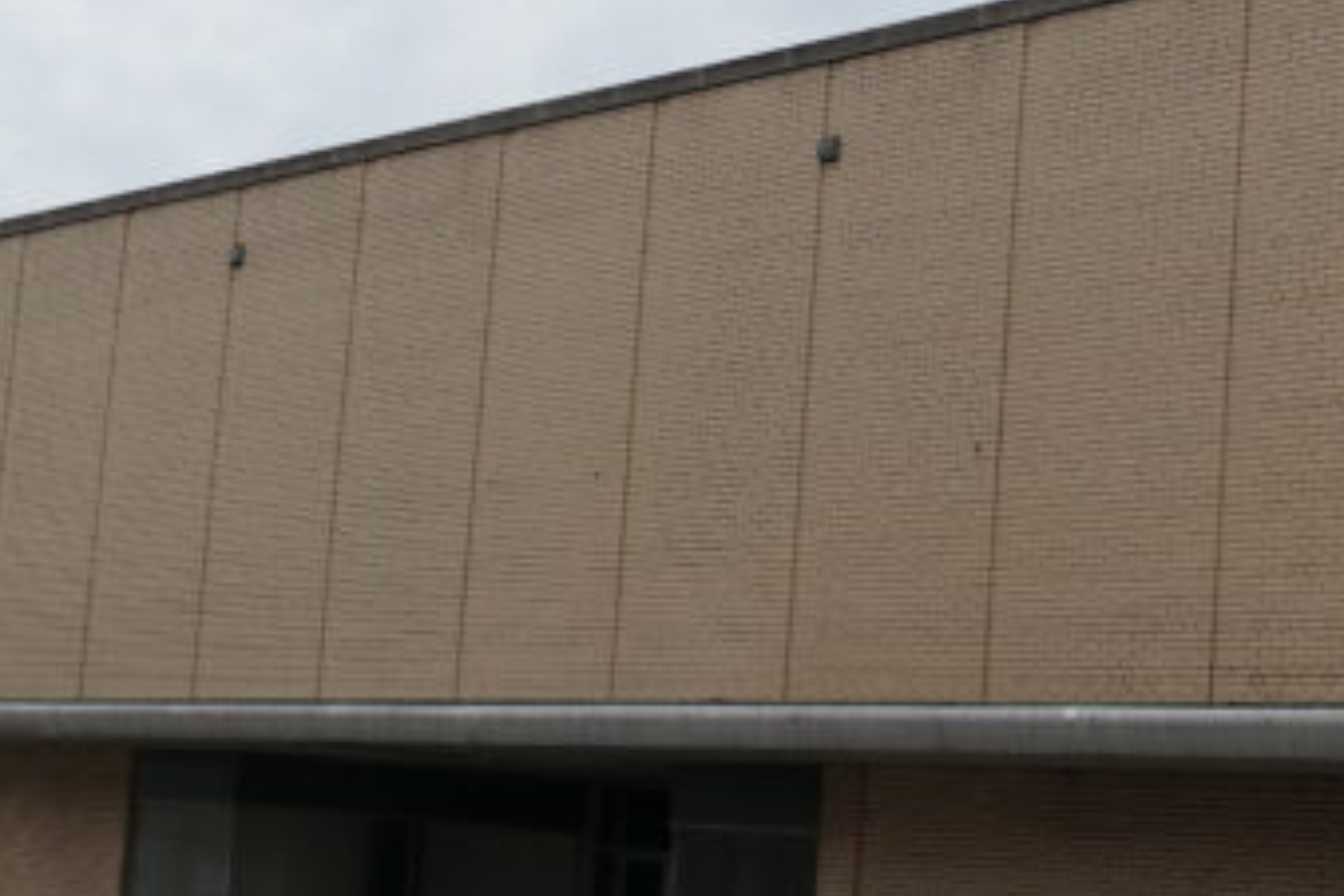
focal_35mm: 68
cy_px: 599
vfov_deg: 20.0
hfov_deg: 29.4
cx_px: 944
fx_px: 2538
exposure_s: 1/125
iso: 100
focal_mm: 20
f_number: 4
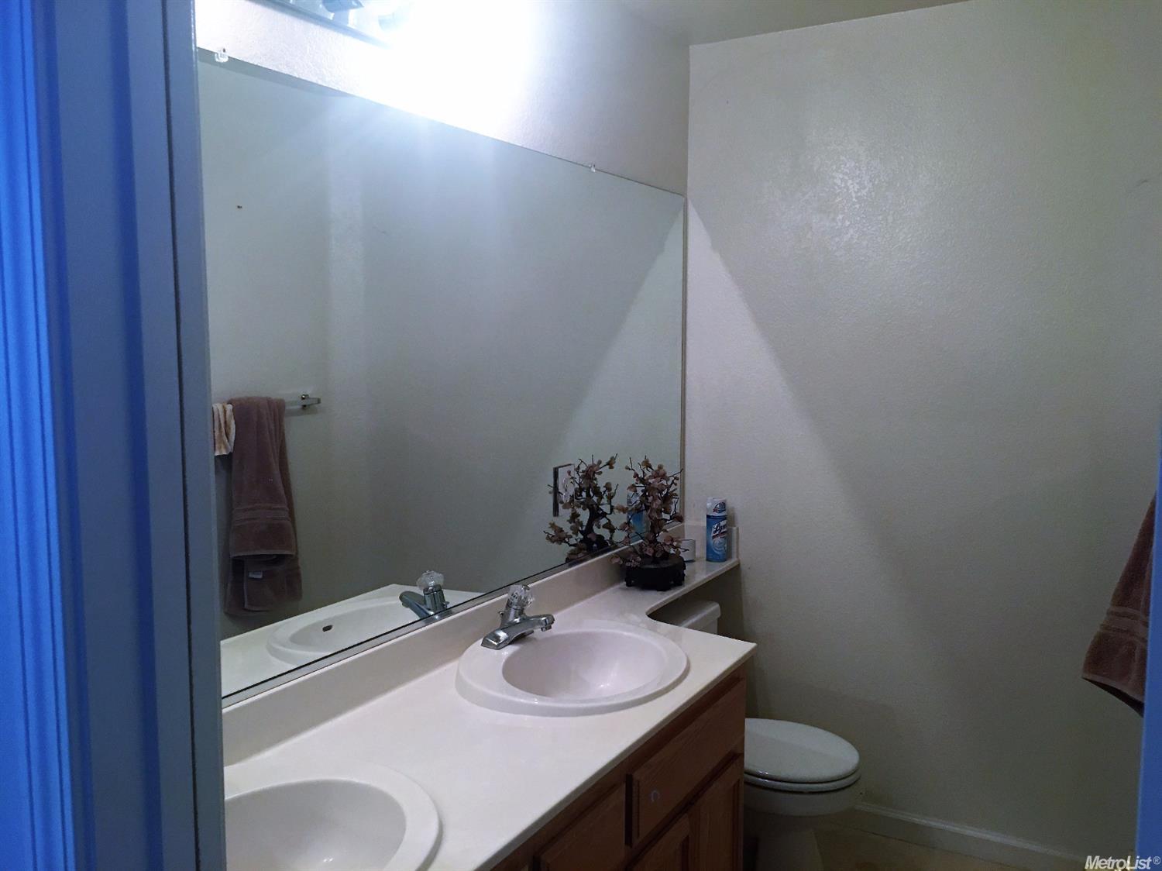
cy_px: 436
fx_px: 973
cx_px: 581
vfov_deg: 48.2
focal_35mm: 29
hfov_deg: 61.7
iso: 80
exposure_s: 1/15
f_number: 2.2
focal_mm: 4.15
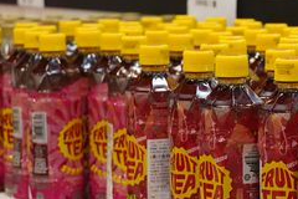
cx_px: 484
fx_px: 1159
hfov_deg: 13.5
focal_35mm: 140
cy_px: 44
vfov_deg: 9.8
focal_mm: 28
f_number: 4
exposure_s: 1/160
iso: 1600
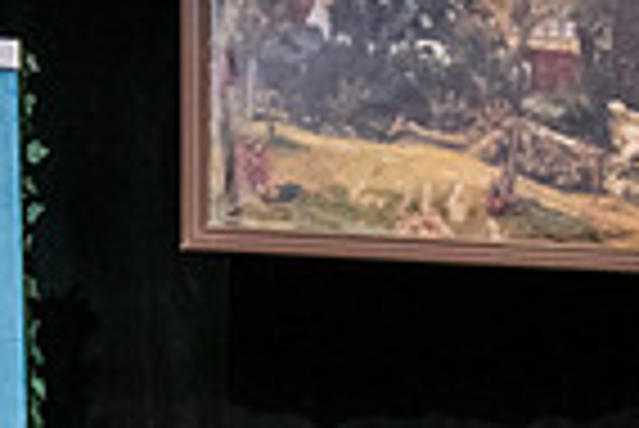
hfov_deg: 12.2
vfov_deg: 8.0
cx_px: 824
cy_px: 858
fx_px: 2896
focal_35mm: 163
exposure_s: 1/200
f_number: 3.2
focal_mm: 40
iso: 3200
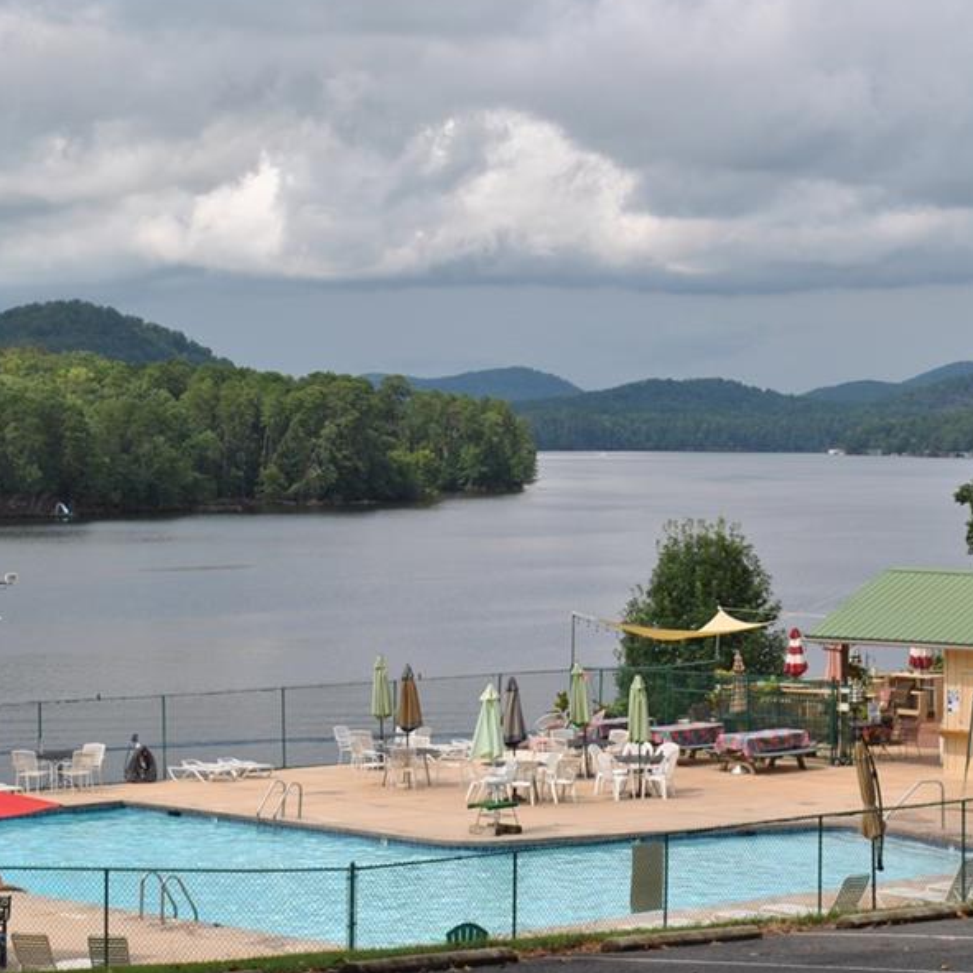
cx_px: 678
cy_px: 463
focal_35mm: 106
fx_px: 3371
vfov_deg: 16.4
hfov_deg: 16.4
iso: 100
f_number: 8
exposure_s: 1/250
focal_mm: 48
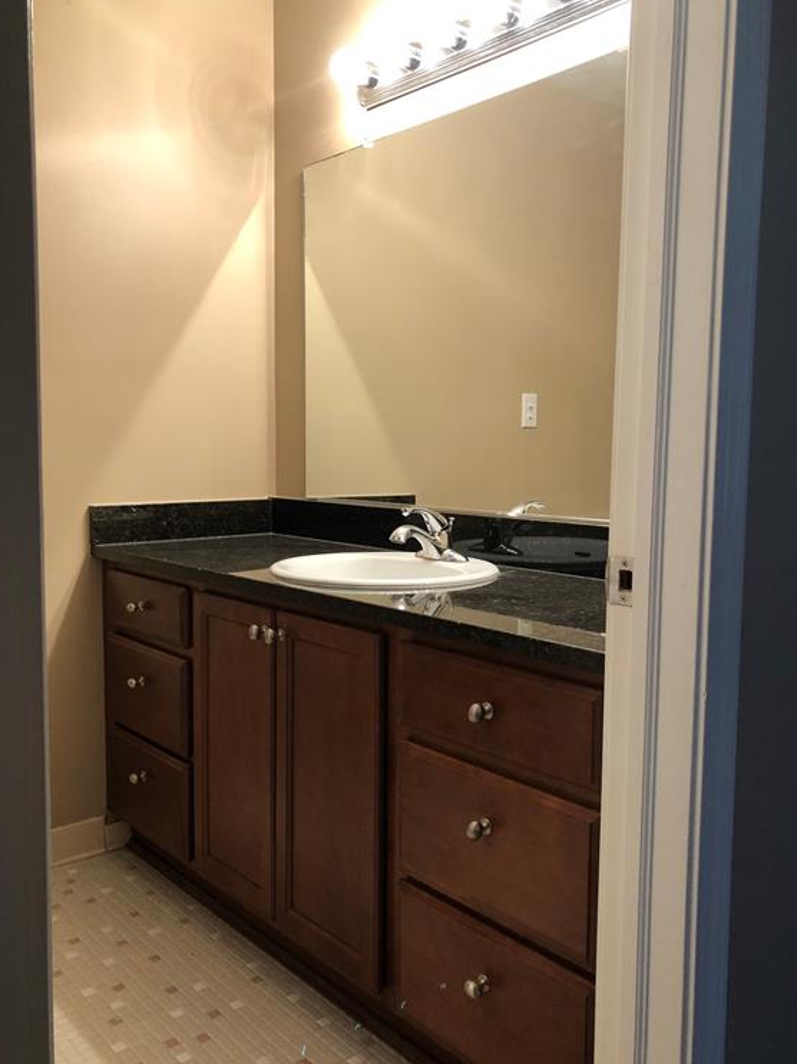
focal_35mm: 29
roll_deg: +0.4
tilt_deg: -4.0
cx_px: 391
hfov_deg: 48.2
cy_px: 538
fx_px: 891
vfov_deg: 61.7
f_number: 1.8
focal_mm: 3.99
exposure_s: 1/17
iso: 40
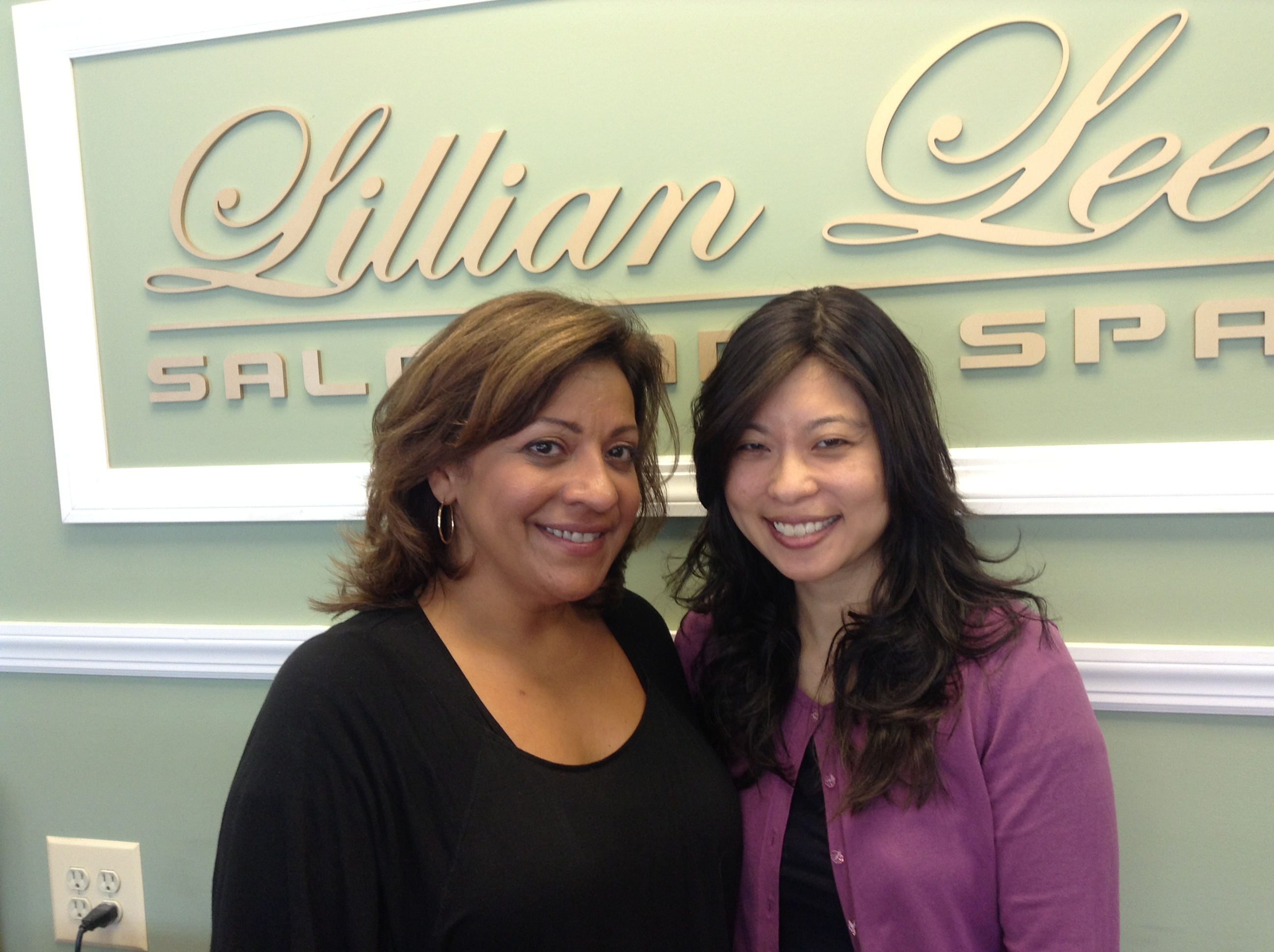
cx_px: 637
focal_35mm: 33
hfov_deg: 55.4
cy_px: 476
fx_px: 1213
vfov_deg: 42.8
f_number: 2.4
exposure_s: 1/24
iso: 50
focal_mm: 3.3
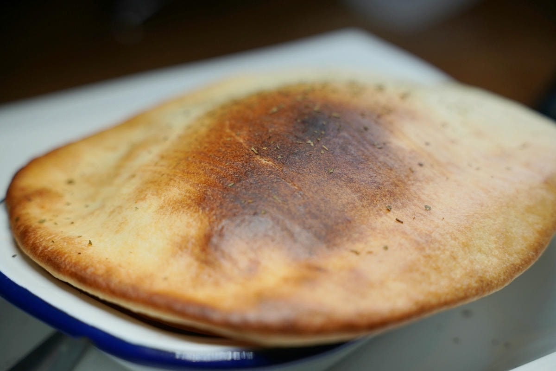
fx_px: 1158
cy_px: 186
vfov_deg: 18.2
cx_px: 278
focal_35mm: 75
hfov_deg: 27.0
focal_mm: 75
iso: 100
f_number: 4.5
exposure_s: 1/100
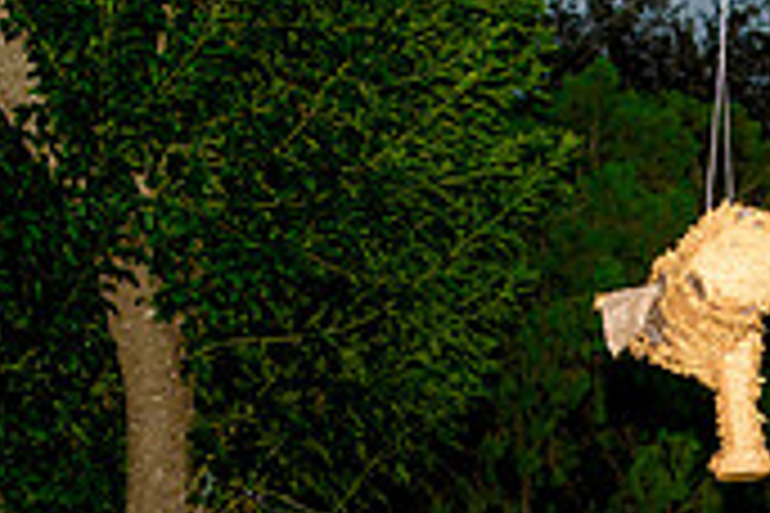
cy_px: 848
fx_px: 2973
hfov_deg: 13.8
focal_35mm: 139
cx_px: 1184
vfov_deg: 9.5
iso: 2000
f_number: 2.8
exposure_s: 1/250
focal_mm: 41
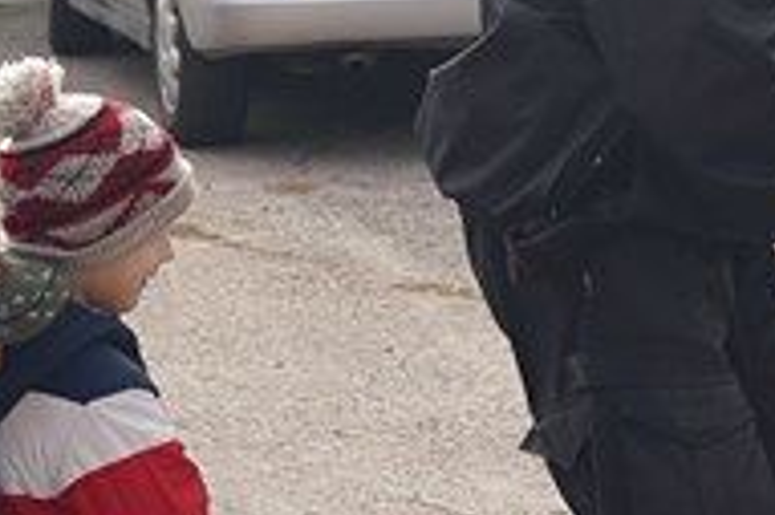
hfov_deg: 11.3
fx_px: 3779
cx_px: 1156
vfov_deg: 7.8
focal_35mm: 176
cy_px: 410
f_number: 6.3
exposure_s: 1/160
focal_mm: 35
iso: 100
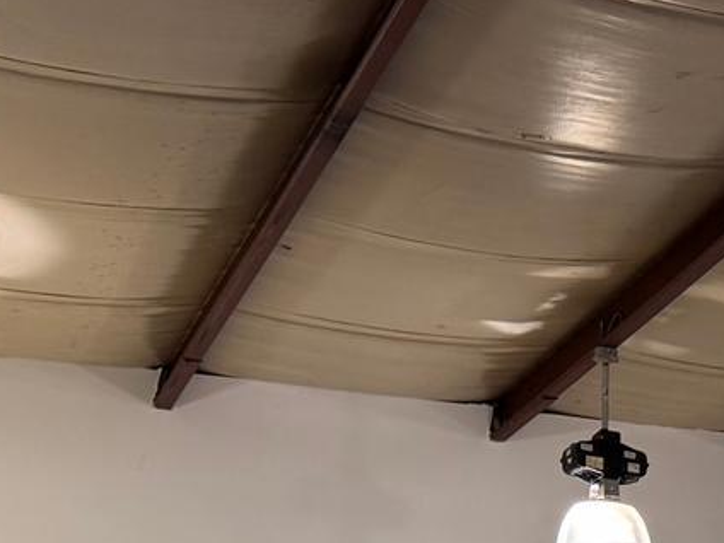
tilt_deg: +2.3
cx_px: 990
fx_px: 2426
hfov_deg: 15.9
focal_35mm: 116
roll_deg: +0.2
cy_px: 973
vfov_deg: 11.8
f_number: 1.78
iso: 125
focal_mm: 6.76
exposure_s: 1/60
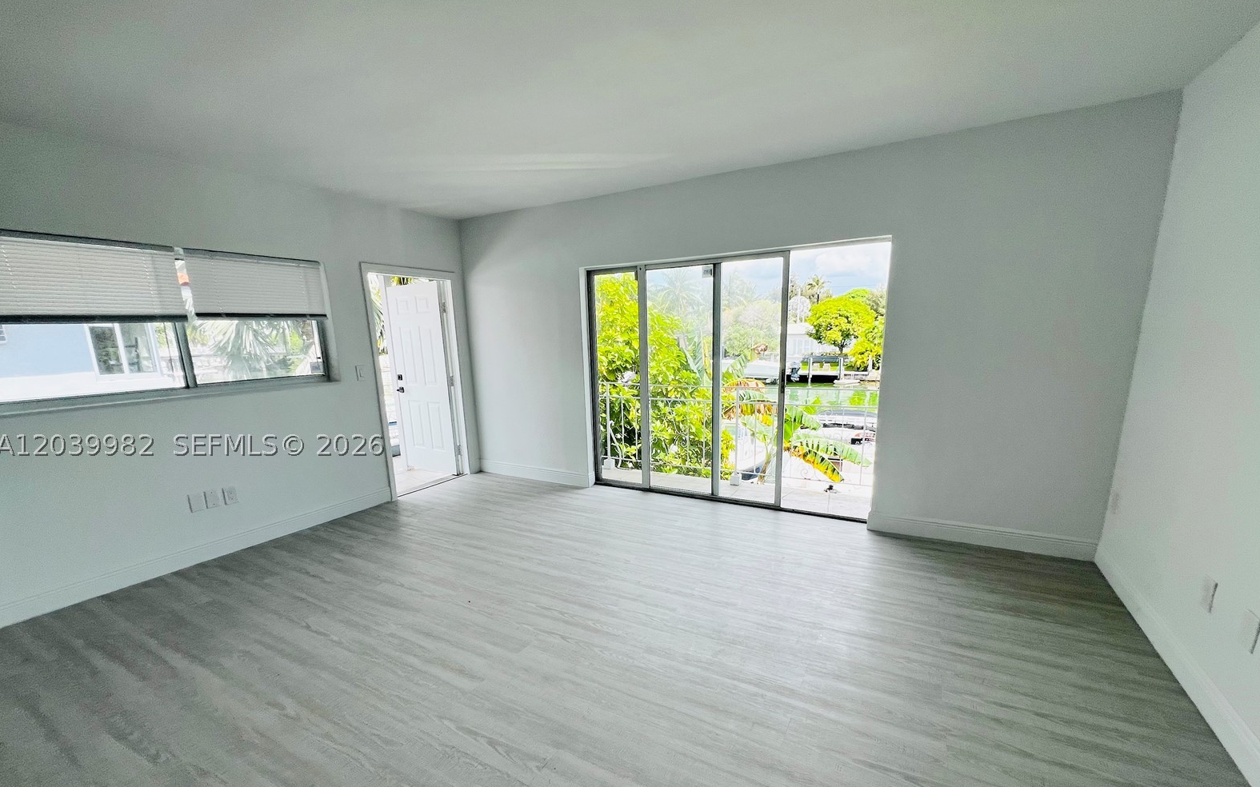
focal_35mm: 14
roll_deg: +2.5
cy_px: 445
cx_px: 629
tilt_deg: -13.8
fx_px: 481
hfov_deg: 105.3
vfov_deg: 78.2
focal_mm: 1.57
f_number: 1.8
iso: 32
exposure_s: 1/598
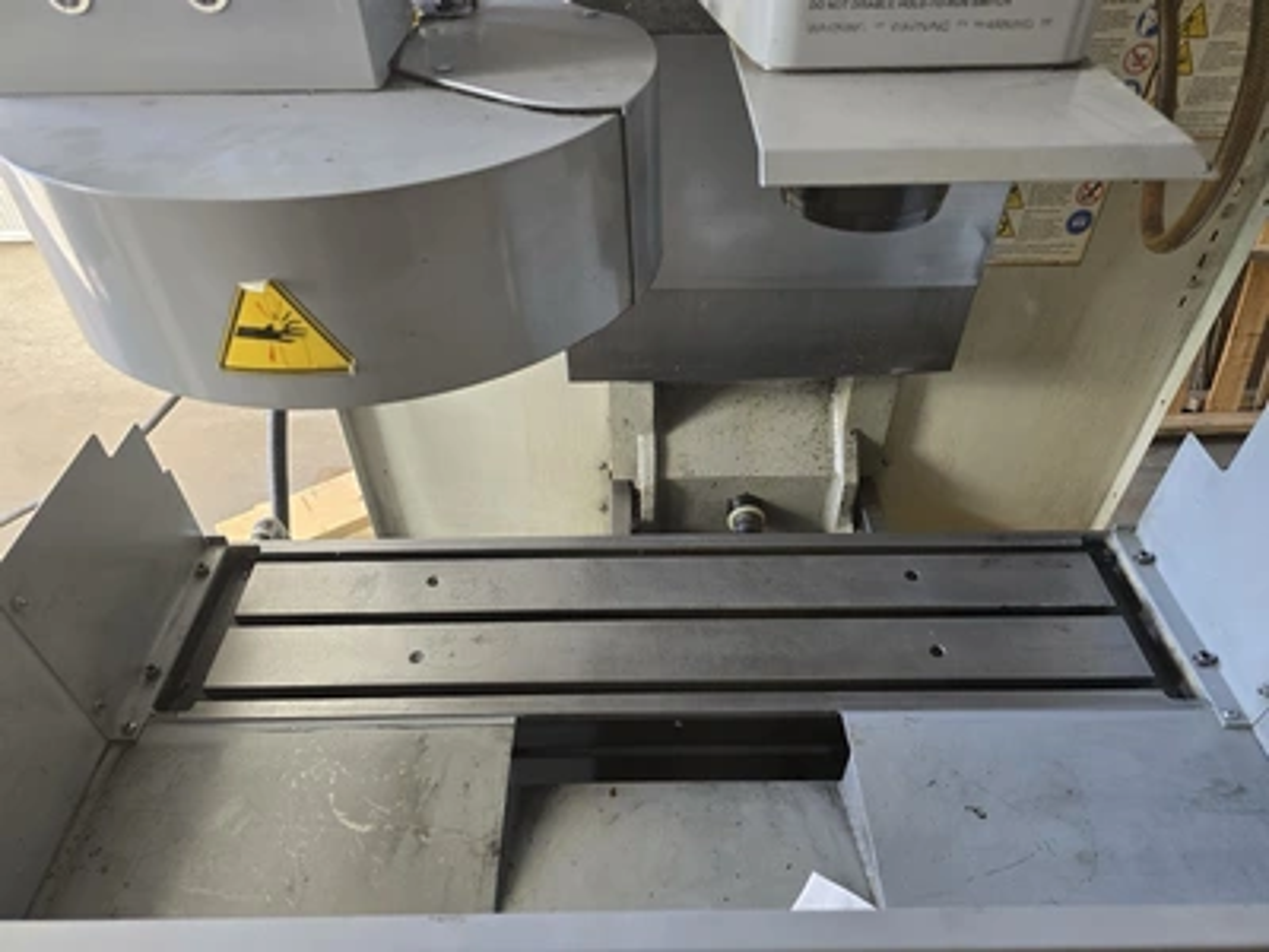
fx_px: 843
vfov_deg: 58.9
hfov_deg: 73.9
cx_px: 634
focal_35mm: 23
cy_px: 476
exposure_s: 1/180
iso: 160
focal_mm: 6.3
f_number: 1.7
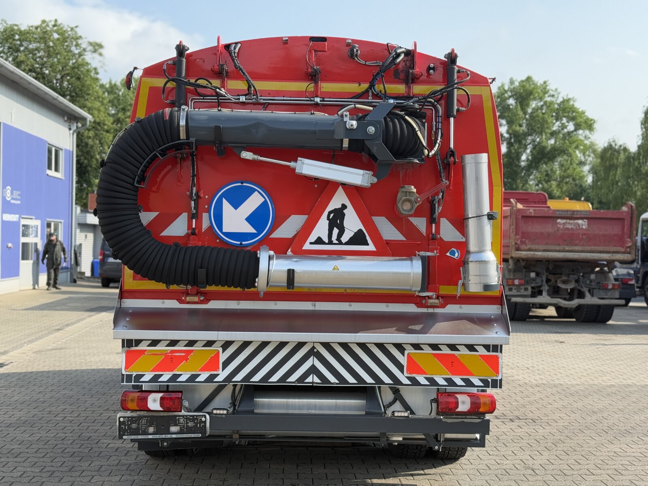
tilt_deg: -0.1
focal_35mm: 48
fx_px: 899
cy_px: 243
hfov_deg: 39.7
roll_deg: -2.0
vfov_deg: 30.3
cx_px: 324
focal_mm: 6.76
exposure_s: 1/1754
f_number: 1.78
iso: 100
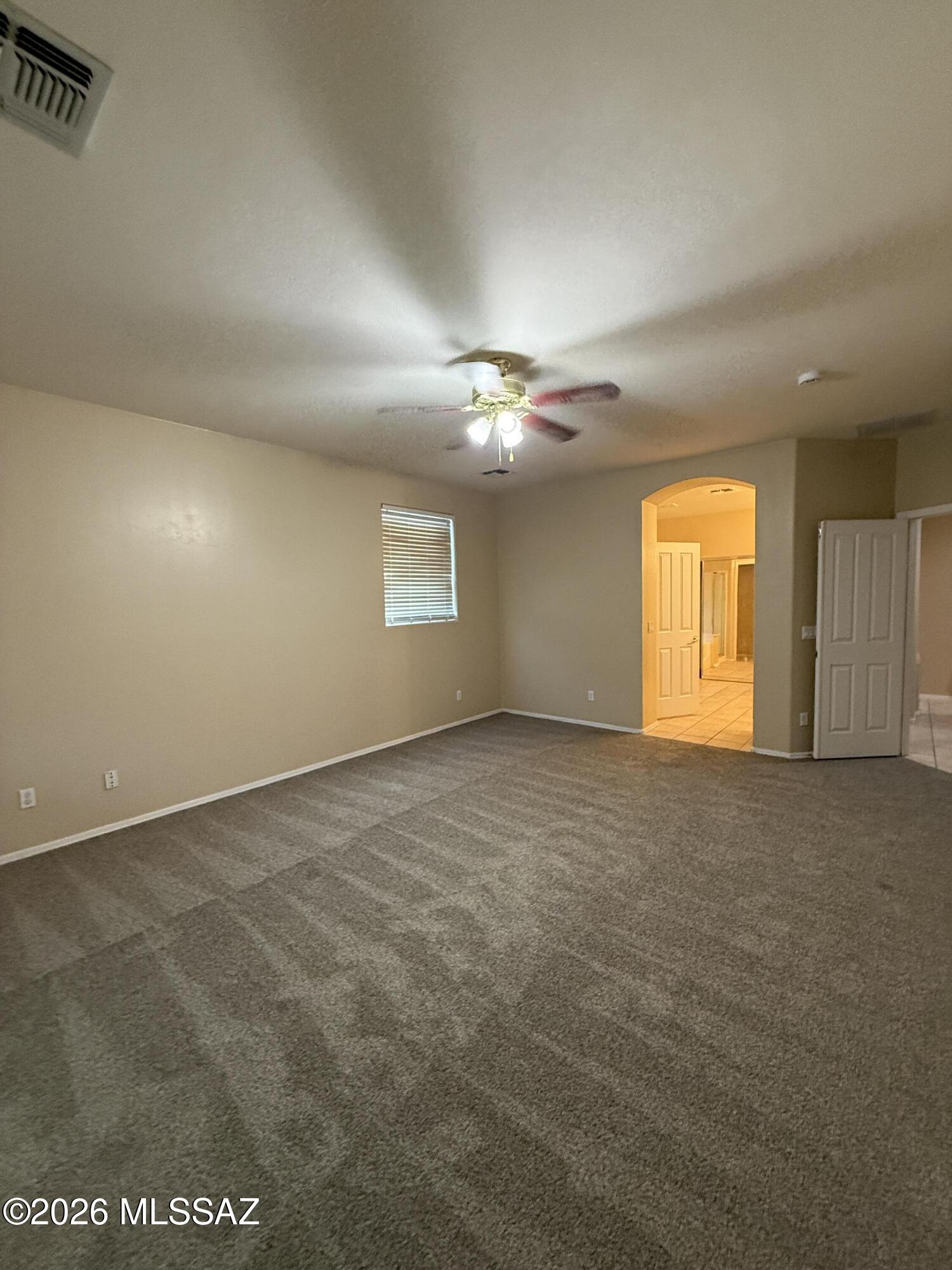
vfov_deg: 102.1
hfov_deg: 85.7
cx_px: 476
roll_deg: -0.1
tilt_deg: -2.6
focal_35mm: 14
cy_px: 635
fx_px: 513
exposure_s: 1/120
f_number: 2.2
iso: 640
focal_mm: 2.22
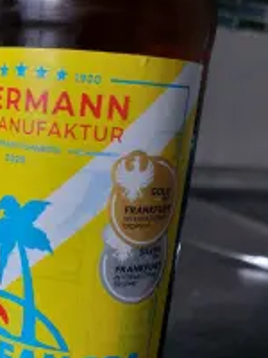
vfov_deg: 39.0
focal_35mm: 48
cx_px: 21
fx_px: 495
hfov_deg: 28.9
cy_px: 252
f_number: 1.8
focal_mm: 5.23
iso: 160
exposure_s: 1/50
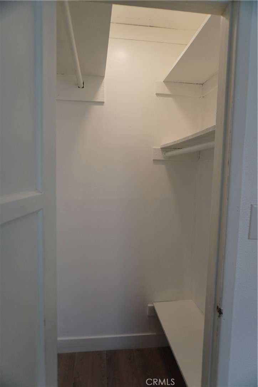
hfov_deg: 53.1
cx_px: 129
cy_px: 194
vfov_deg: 73.7
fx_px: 258
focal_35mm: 24
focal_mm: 16
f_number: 4
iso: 500
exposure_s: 1/160
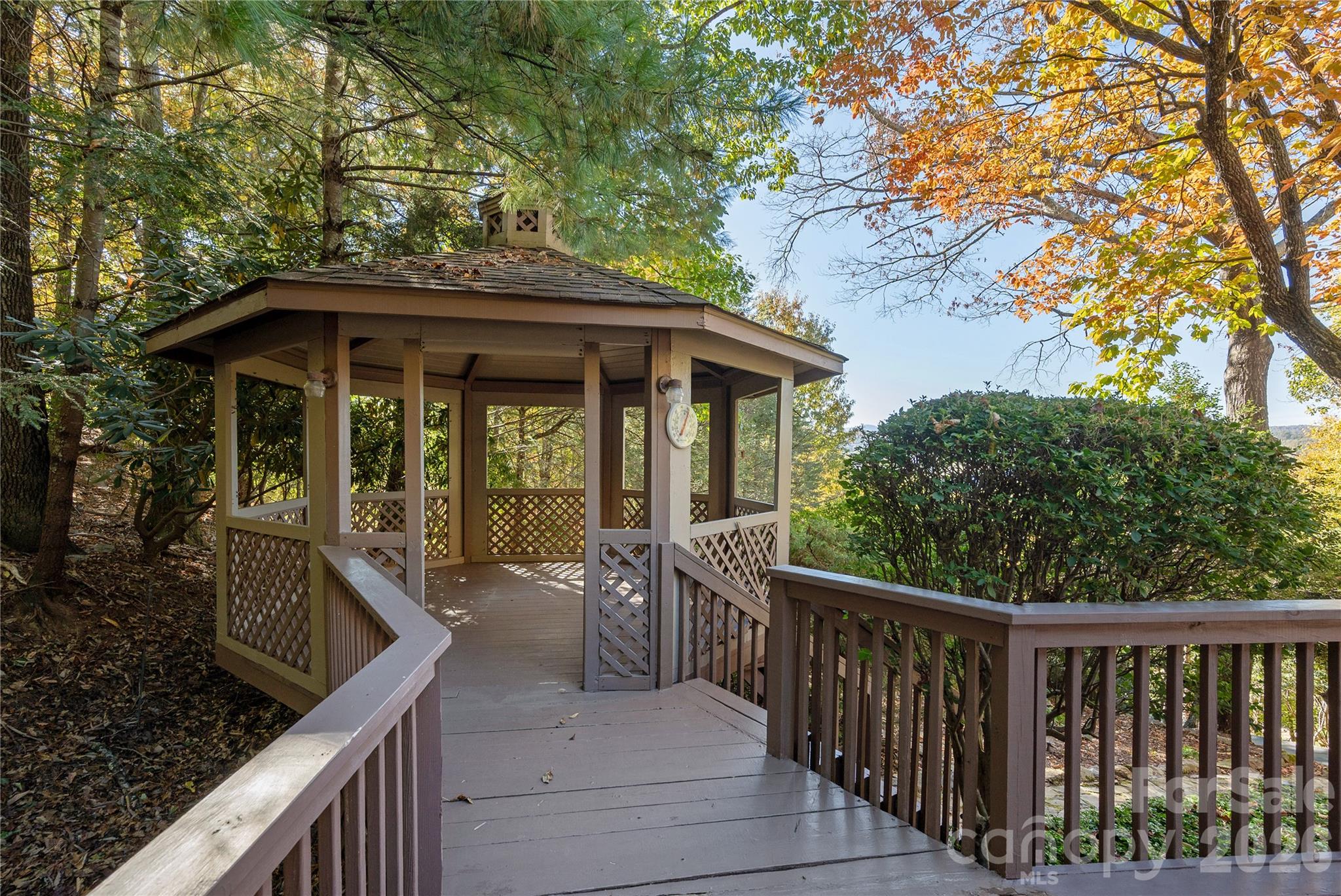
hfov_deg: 104.2
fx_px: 522
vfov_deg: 81.3
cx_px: 670
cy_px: 448
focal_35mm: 14
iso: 320
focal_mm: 14
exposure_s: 1/80
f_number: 7.1
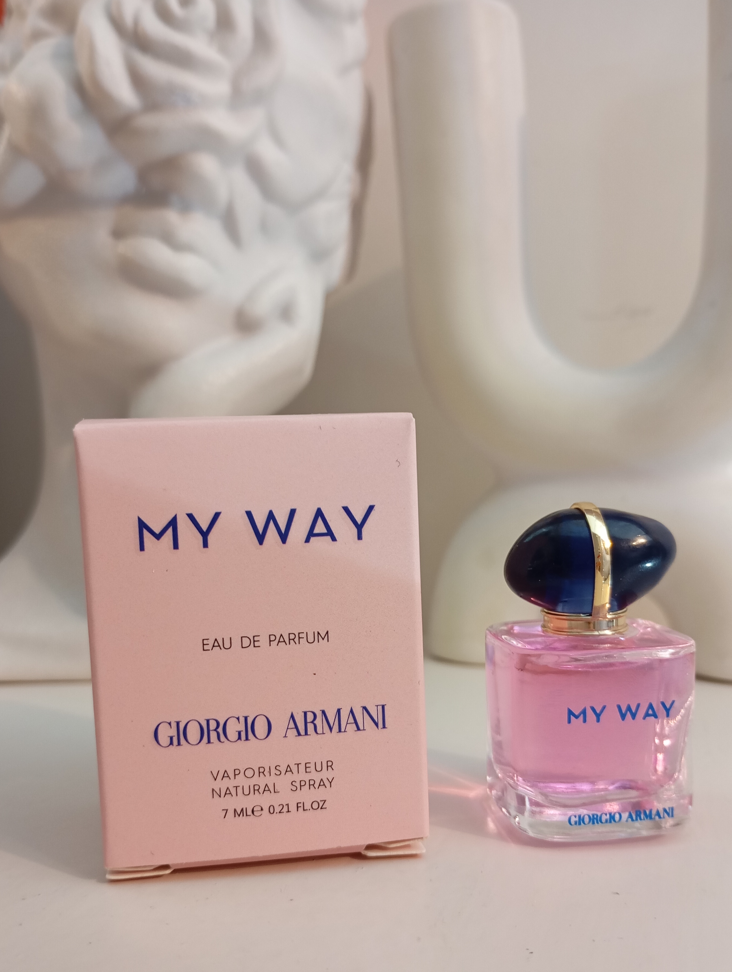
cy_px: 554
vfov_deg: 56.5
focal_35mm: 32
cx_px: 346
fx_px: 900
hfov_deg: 44.2
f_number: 1.8
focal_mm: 4.27
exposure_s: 1/25
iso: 1225
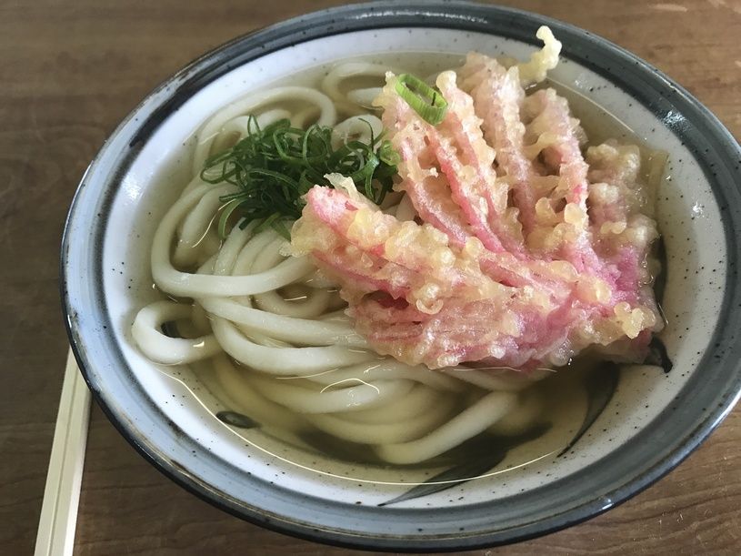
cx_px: 370
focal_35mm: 28
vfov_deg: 49.7
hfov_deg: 63.5
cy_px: 278
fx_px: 599
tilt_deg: -54.1
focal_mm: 3.99
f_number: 1.8
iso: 32
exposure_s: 1/30
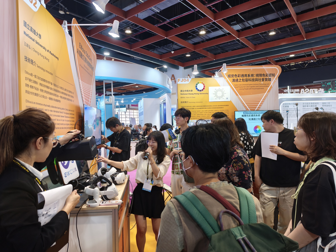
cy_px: 126
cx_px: 168
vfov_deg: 58.9
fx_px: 223
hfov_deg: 73.9
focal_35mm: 23
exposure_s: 1/120
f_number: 1.62
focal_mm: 6.45
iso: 400
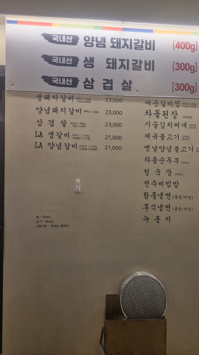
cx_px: 126
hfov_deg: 44.0
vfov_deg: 71.9
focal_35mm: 26
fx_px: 244
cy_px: 178
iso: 100
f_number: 1.8
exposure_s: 1/120
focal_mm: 5.54
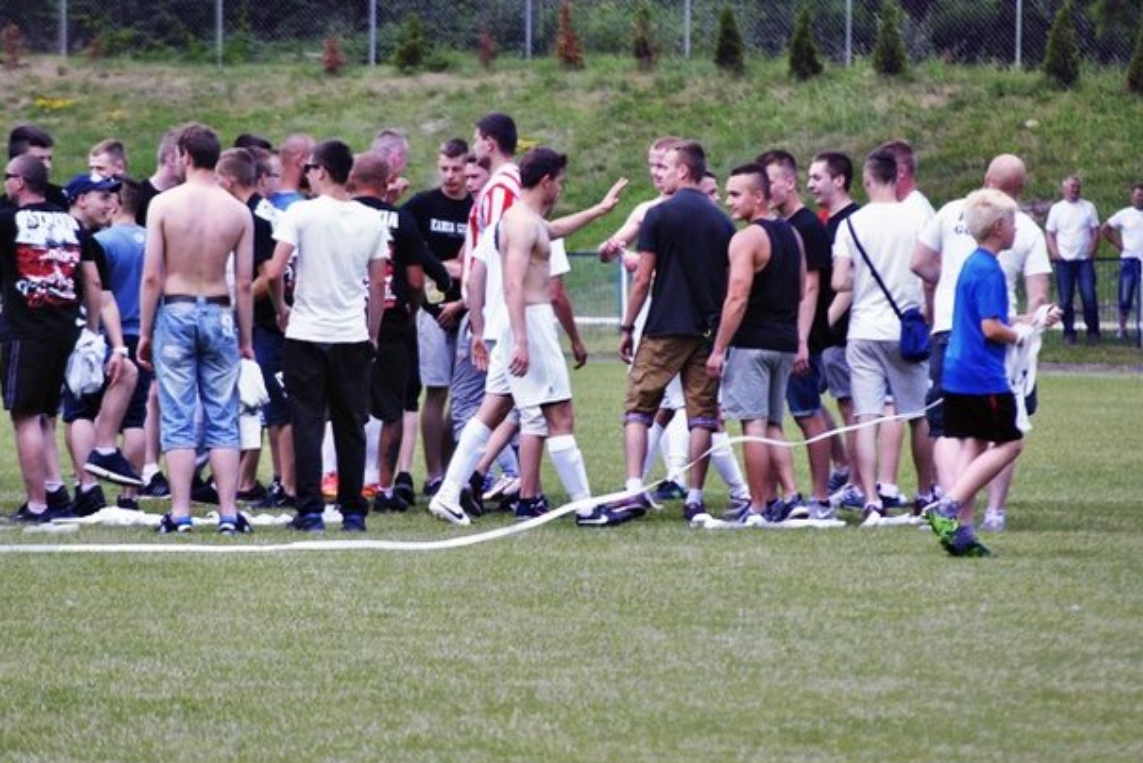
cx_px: 537
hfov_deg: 6.4
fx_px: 10228
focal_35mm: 322
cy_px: 379
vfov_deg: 4.3
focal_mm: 200
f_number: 5.6
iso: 200
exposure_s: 1/640
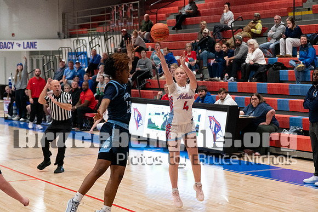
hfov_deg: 20.5
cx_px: 183
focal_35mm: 100
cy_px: 98
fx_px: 880
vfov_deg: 13.7
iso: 4000
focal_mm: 70
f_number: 2.8
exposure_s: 1/1000
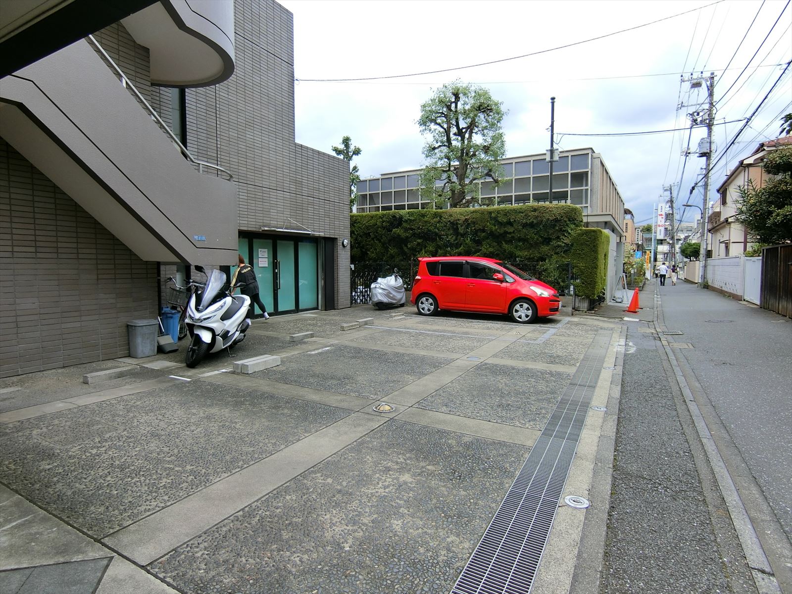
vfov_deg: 68.7
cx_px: 396
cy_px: 297
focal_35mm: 19
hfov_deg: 84.7
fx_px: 435
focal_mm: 4.06
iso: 80
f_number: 2.7
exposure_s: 1/640
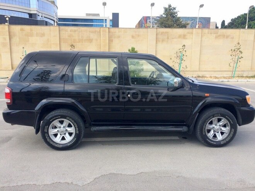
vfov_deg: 48.2
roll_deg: -0.4
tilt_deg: -12.2
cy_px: 96
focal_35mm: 29
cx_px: 128
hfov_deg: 61.7
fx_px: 214
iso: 32
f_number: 2.2
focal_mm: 4.15
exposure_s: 1/494
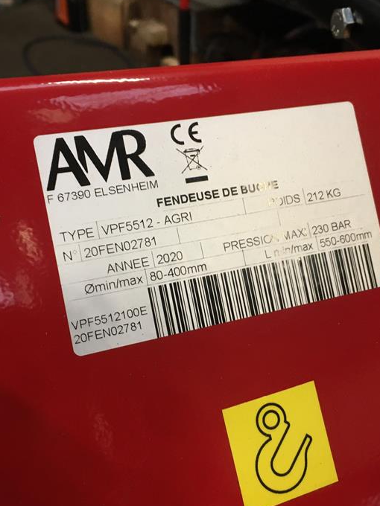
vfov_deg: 46.8
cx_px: 212
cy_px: 246
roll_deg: -4.3
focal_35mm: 40
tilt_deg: -37.8
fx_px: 585
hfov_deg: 35.9
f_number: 2.2
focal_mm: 4.15
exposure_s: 1/33
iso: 125
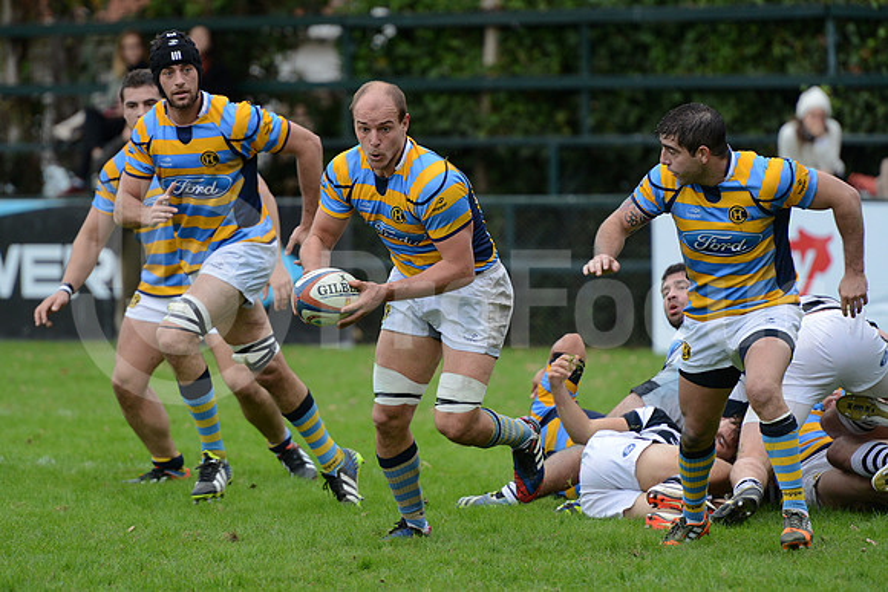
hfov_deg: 7.6
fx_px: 6661
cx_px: 444
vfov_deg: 5.1
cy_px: 296
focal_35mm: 270
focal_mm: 270
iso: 1600
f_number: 4
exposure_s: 1/500
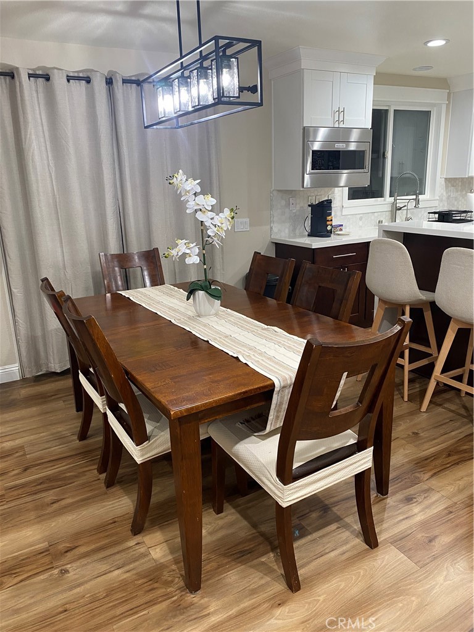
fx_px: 475
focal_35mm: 26
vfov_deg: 67.3
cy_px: 316
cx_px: 237
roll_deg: +1.8
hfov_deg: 53.1
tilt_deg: -16.3
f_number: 1.8
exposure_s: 1/60
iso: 200
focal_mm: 4.25
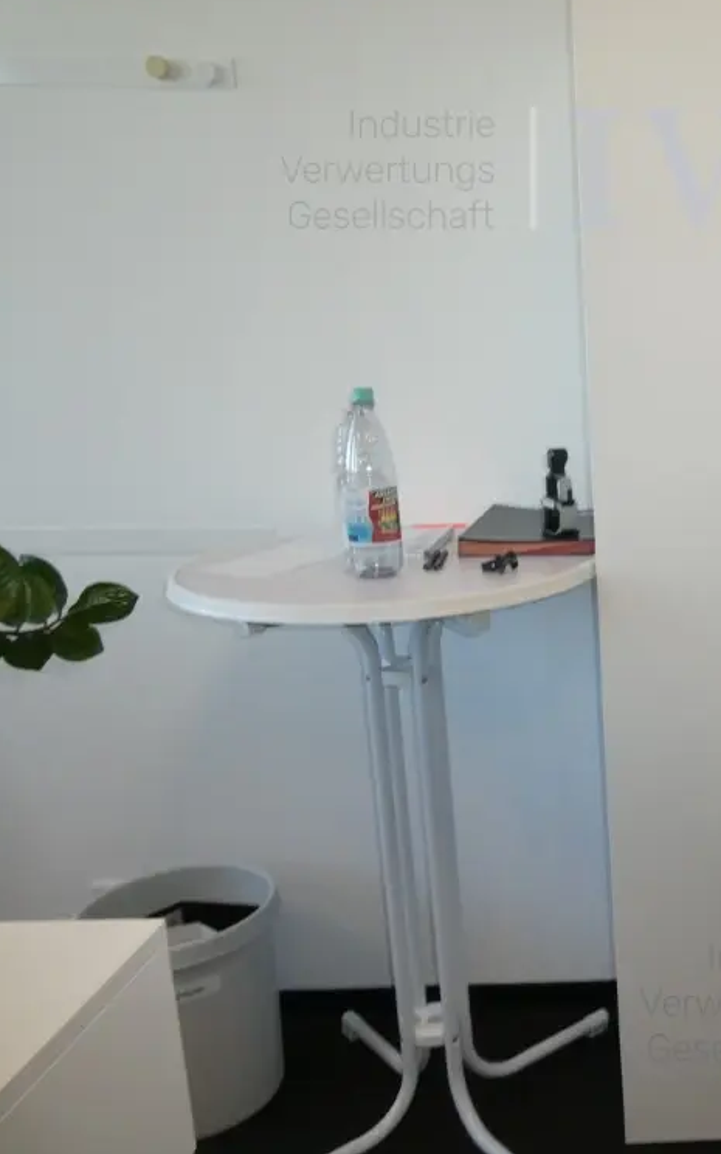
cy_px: 585
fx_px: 1100
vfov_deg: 55.3
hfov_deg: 32.7
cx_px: 757
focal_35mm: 35
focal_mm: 4.3
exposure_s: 1/125
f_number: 3.3
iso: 200
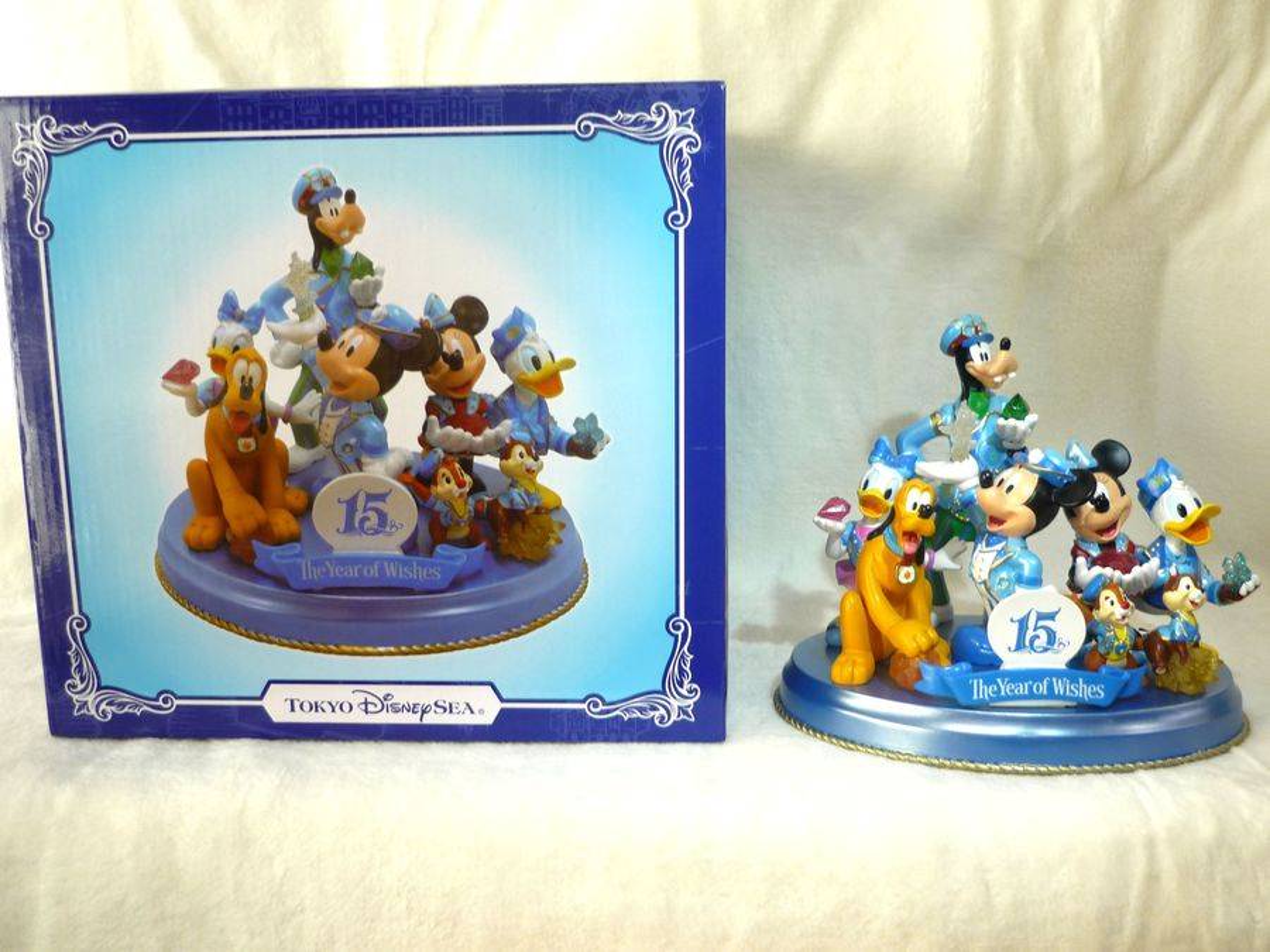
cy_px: 476
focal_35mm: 33
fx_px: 1211
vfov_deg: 42.9
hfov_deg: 55.4
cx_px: 635
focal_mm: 5.5
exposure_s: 1/40
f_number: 2.8
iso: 100
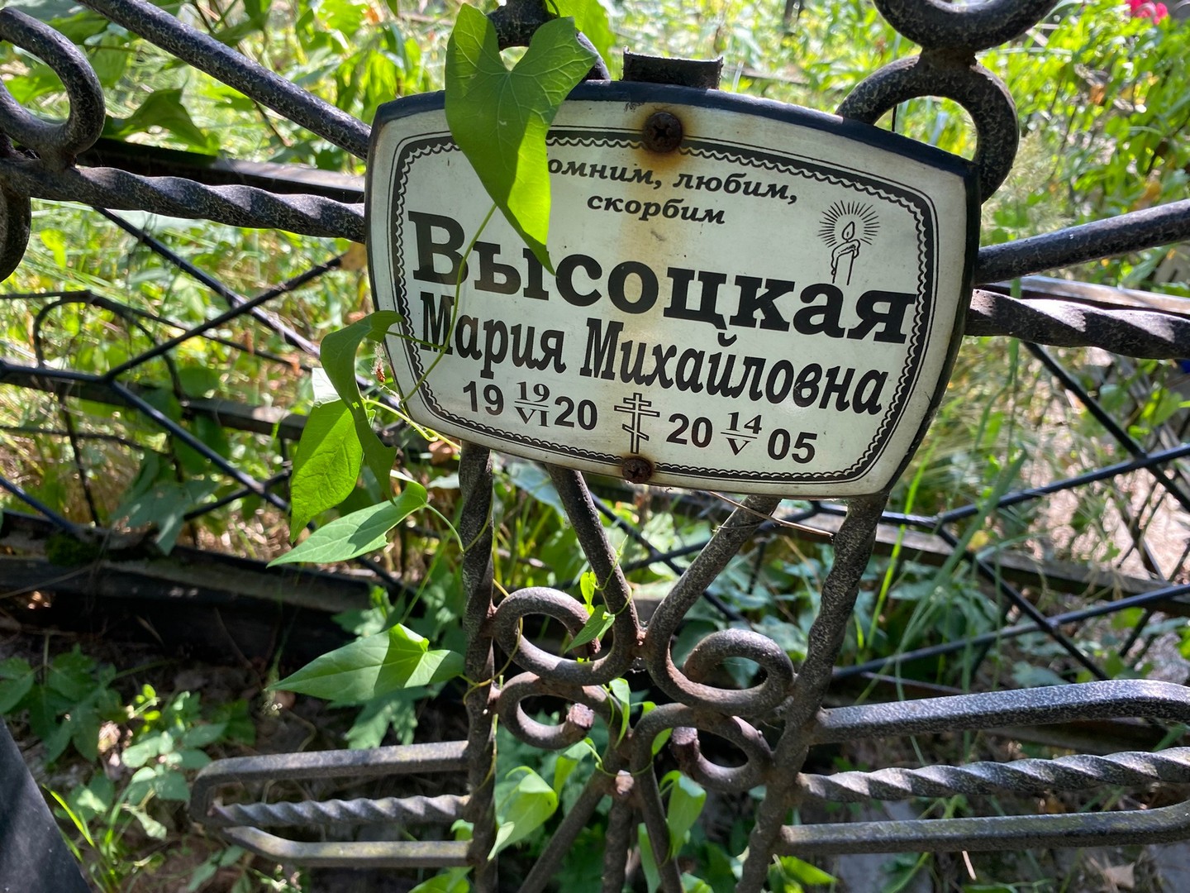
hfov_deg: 67.3
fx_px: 894
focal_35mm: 26
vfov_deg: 53.1
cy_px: 446
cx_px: 595
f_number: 1.8
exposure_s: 1/138
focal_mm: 4.25
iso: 32
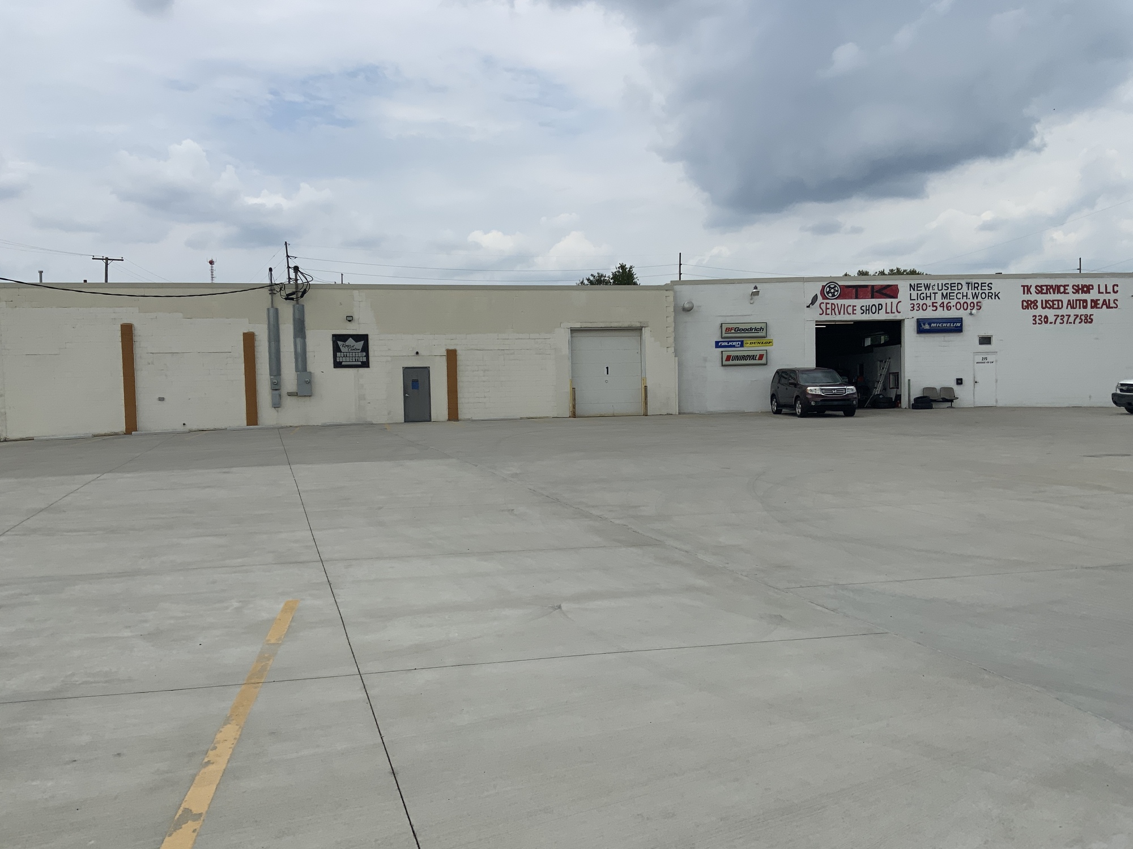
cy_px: 424
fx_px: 949
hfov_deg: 61.7
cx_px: 566
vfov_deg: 48.2
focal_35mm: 29
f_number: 1.8
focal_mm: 3
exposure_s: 1/2959
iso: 20
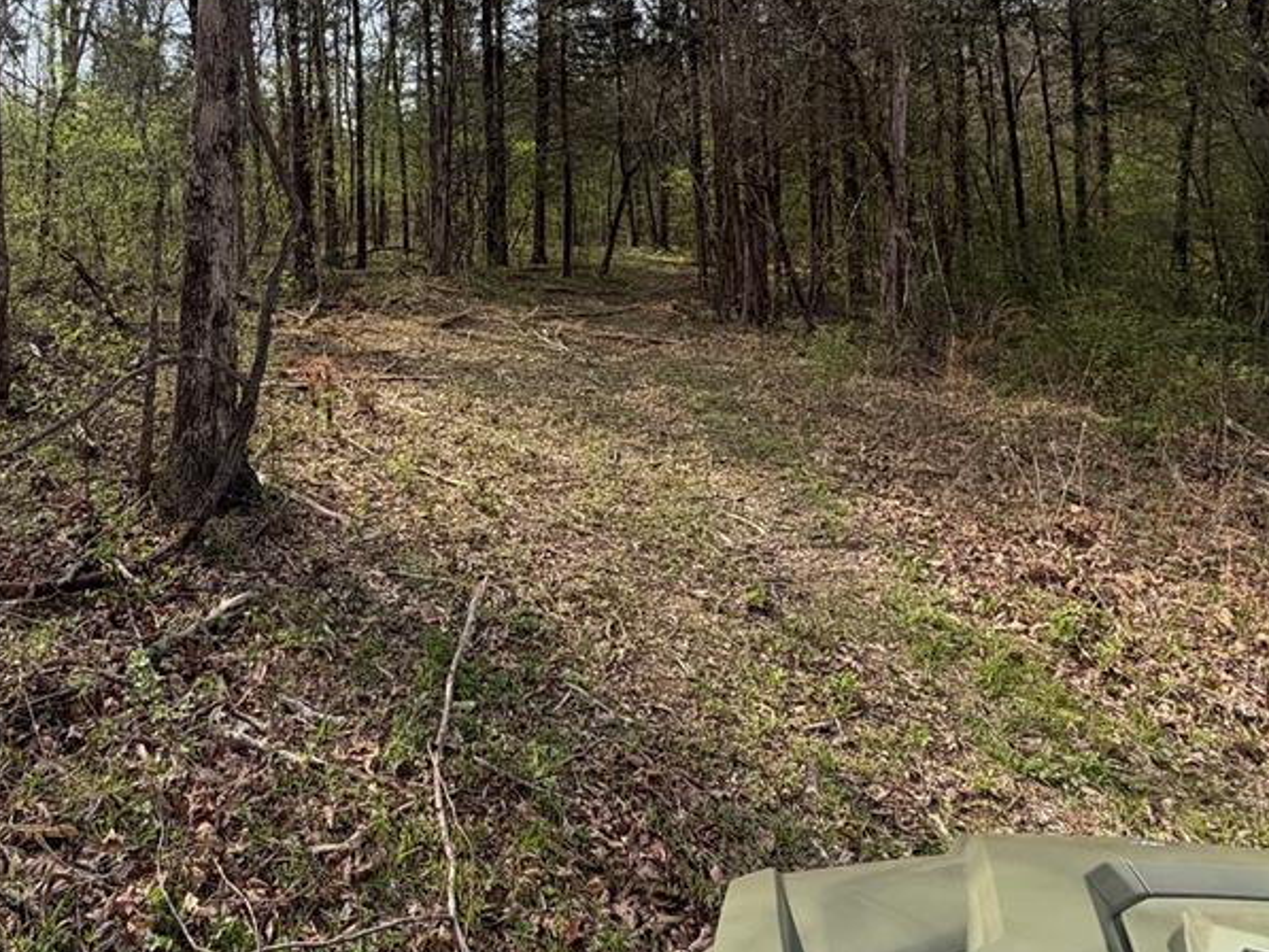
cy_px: 174
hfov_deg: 70.1
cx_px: 453
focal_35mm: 24
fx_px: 880
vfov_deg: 52.7
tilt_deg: +0.7
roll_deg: +2.8
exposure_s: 1/770
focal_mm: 2.22
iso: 40
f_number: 2.2
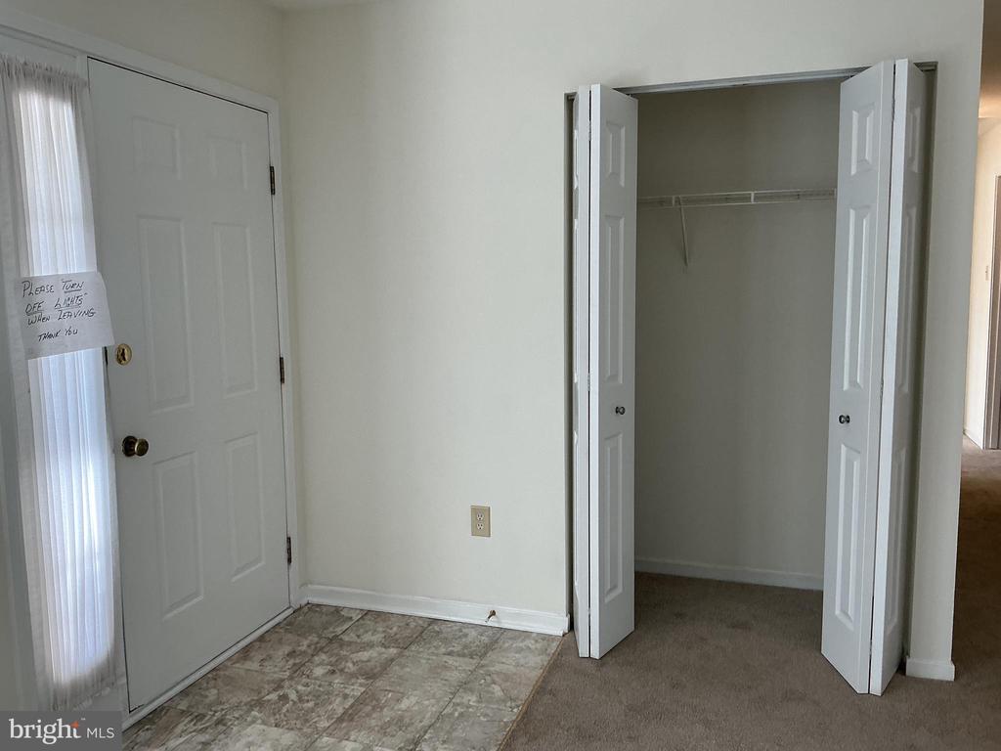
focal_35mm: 29
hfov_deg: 61.7
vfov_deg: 48.2
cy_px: 376
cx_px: 500
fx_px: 839
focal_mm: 3
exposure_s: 1/120
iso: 64
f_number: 1.8
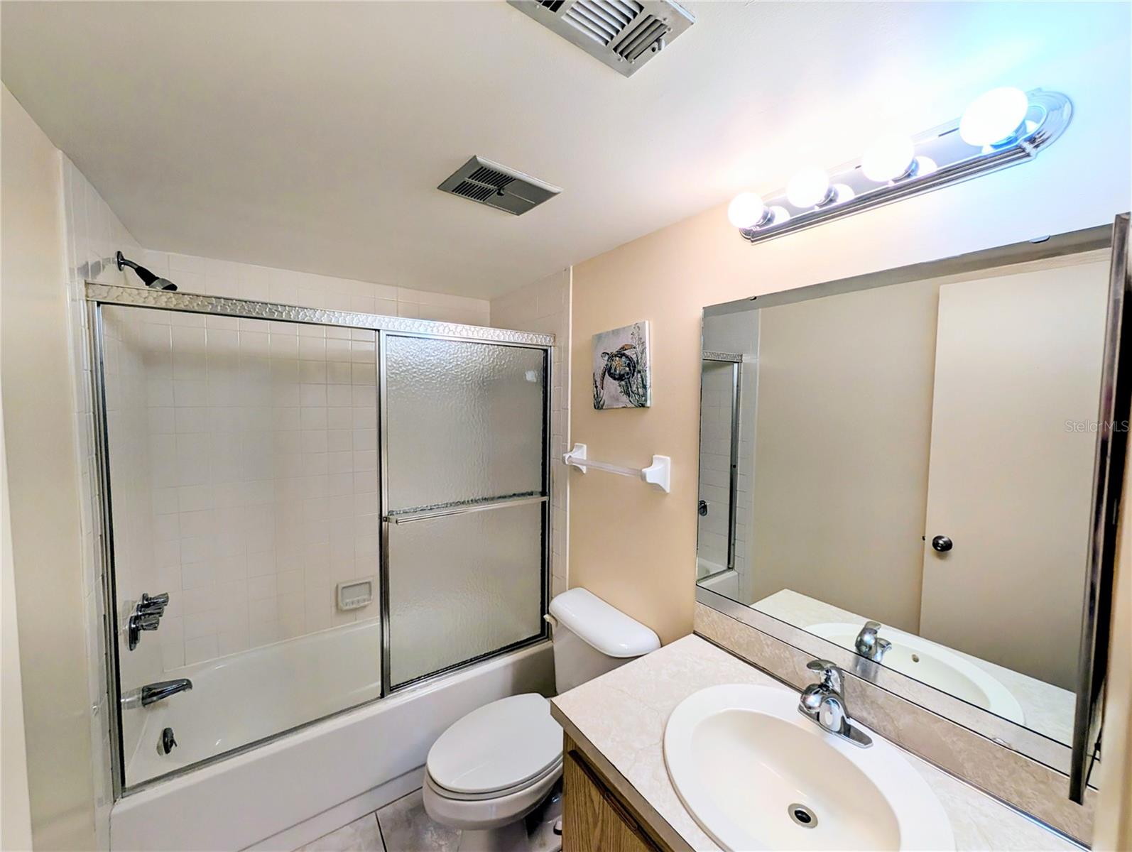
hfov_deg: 110.5
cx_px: 566
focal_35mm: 12
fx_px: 393
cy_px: 426
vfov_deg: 94.6
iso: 44
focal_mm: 2.02
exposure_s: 1/164
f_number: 1.7
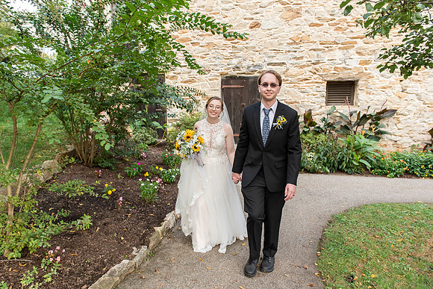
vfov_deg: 51.2
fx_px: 301
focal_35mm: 25
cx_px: 211
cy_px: 144
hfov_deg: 71.4
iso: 400
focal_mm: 24
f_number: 4.5
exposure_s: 1/320
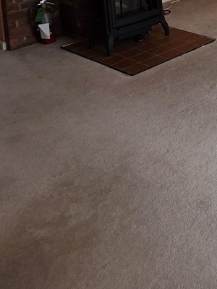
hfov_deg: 22.6
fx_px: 435
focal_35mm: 52
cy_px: -92
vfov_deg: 29.3
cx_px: 331
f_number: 1.9
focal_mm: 2.2
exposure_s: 1/120
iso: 40
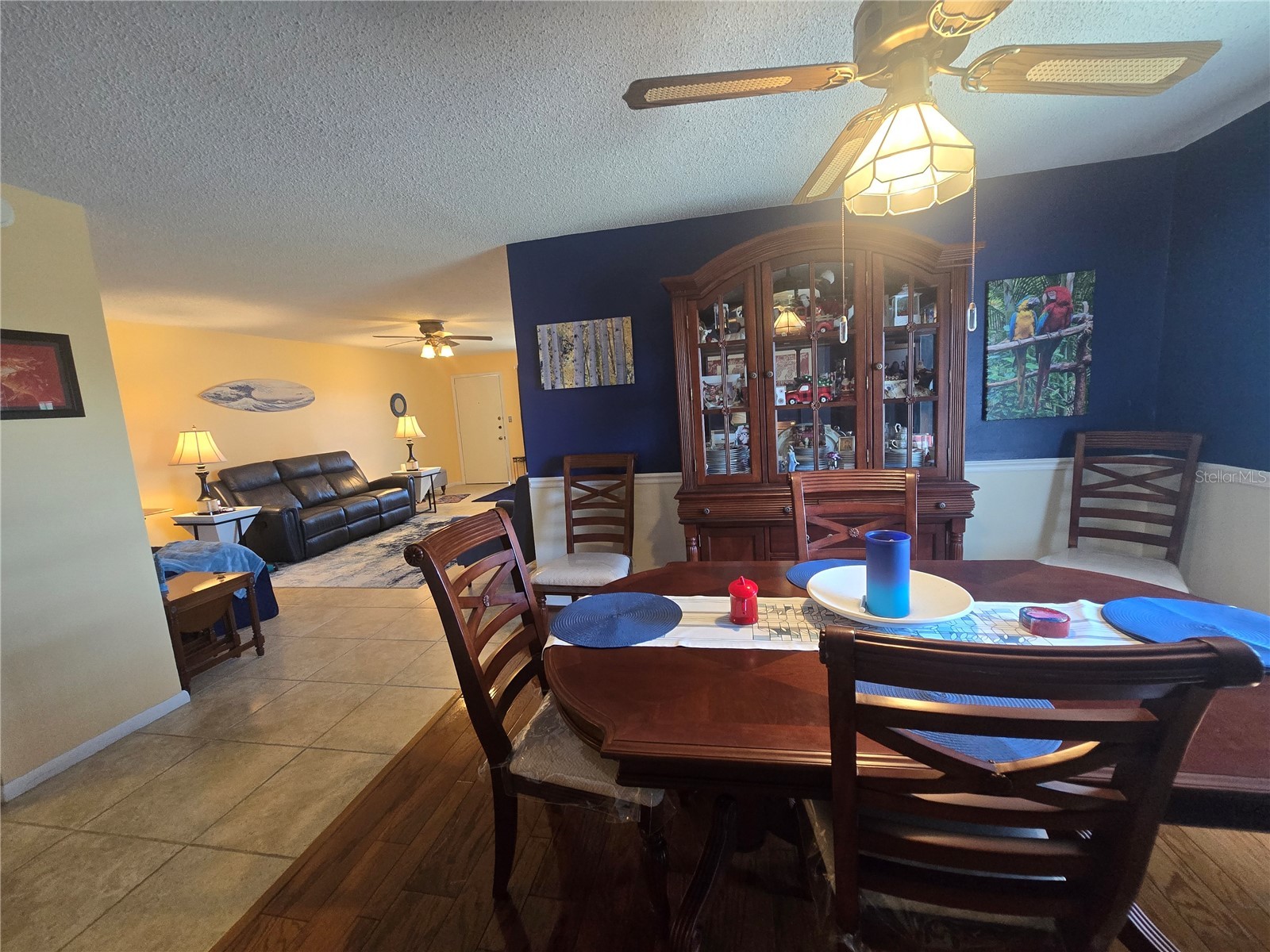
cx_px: 635
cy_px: 476
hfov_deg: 106.2
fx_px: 477
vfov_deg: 89.9
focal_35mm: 13
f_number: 2.2
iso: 500
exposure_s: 1/60
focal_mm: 2.2
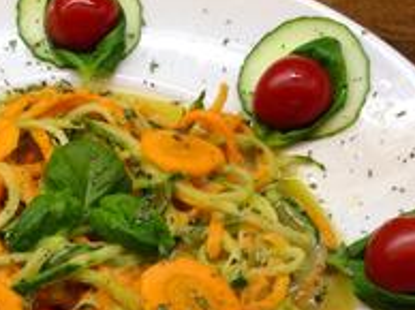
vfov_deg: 16.0
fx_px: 1078
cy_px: 312
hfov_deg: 21.5
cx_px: 73
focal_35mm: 90
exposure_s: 1/60
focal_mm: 4.12
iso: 64
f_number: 2.4
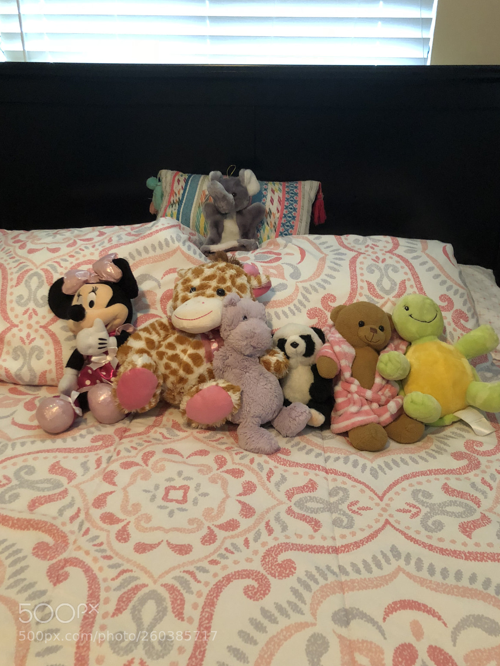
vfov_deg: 61.6
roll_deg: -0.1
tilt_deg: -21.2
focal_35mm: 29
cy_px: 325
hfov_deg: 48.2
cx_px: 251
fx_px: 558
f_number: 1.8
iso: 100
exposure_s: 1/11
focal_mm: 3.99
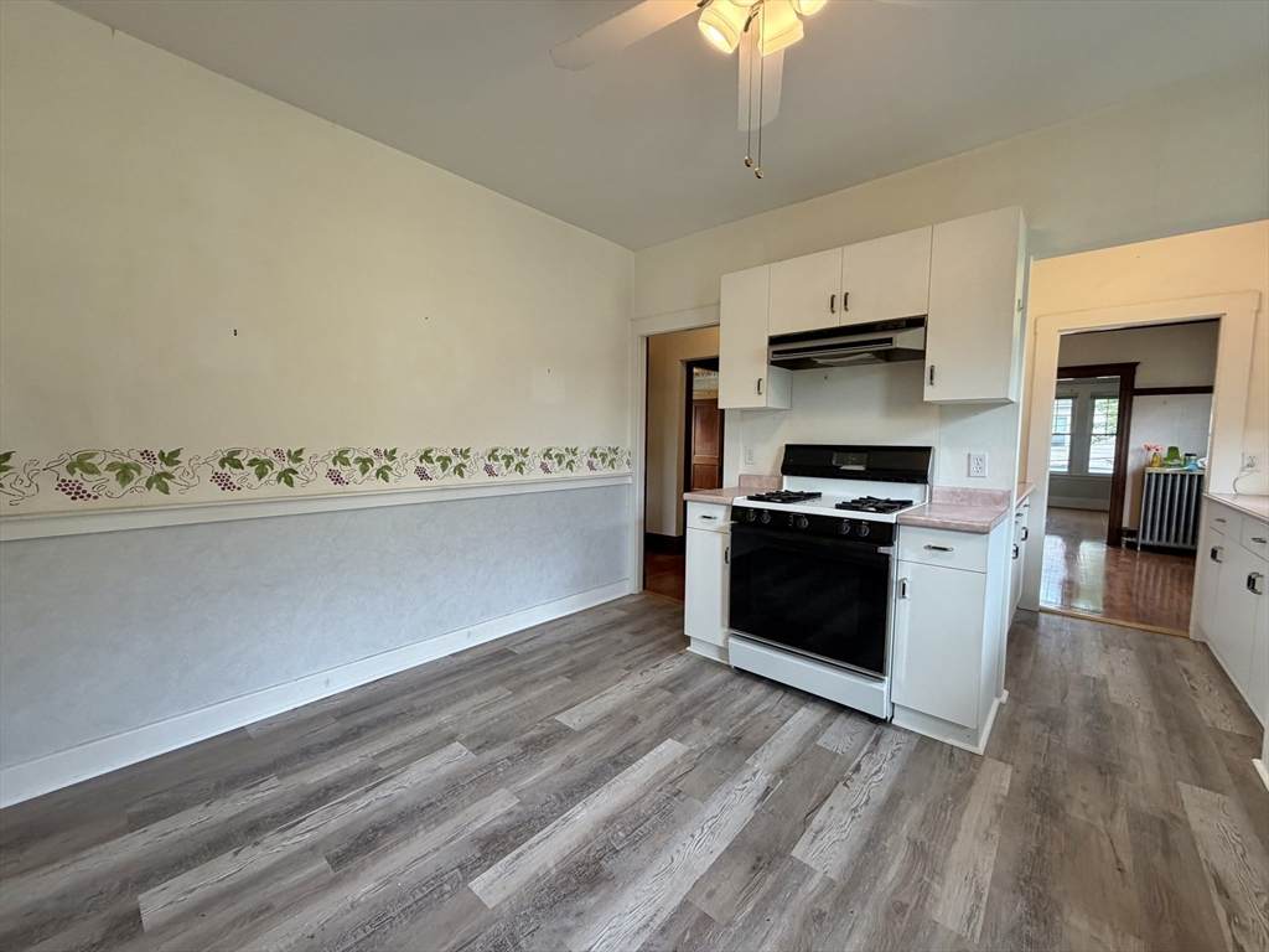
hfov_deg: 102.1
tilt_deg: -2.9
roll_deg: +0.3
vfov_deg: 85.7
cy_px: 476
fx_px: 513
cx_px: 634
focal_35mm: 14
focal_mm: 2.22
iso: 200
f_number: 2.2
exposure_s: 1/120
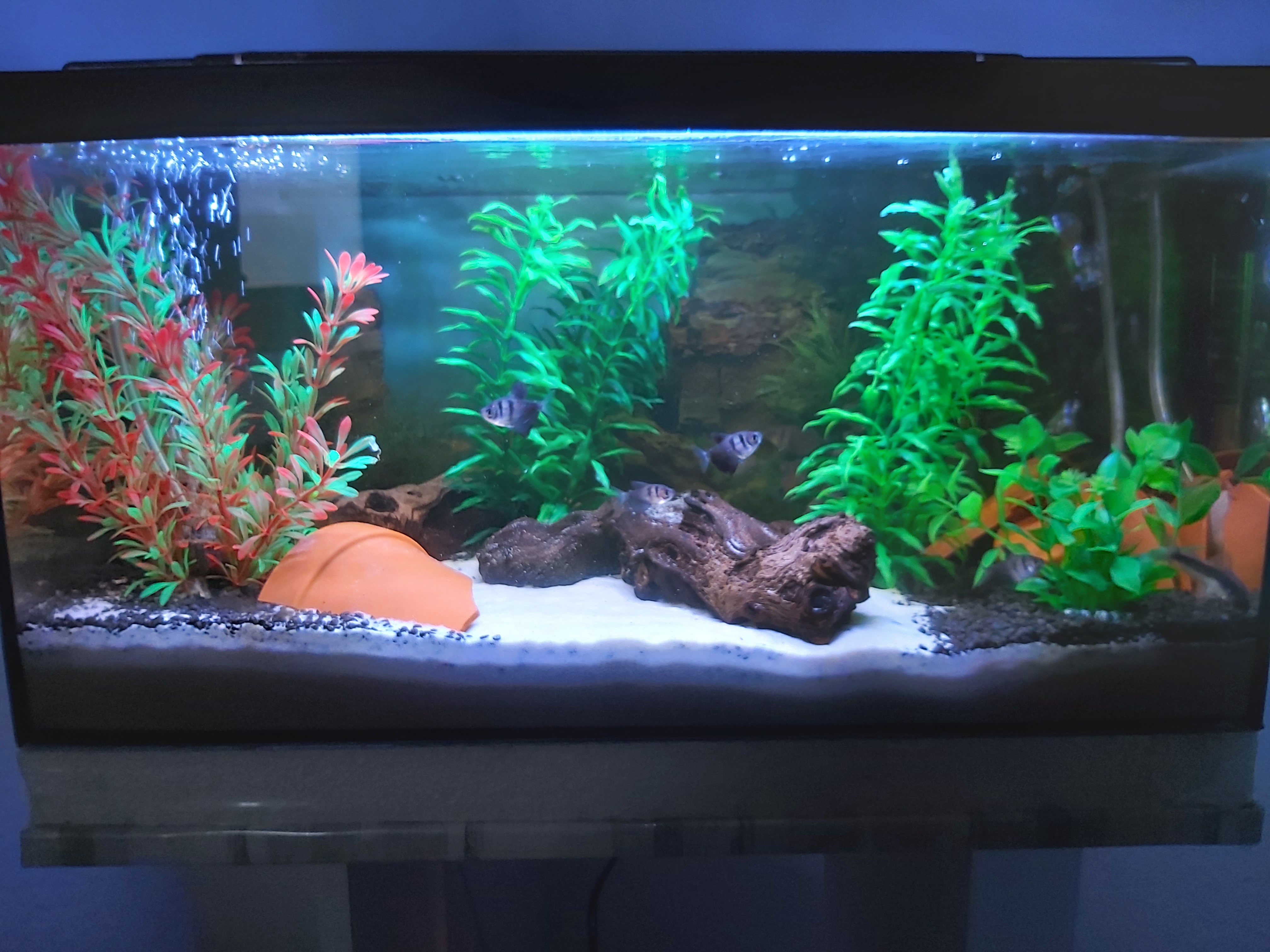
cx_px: 635
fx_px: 954
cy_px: 476
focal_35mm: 26
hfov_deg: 67.3
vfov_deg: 53.1
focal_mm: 3.92
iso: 200
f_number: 1.7
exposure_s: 1/50
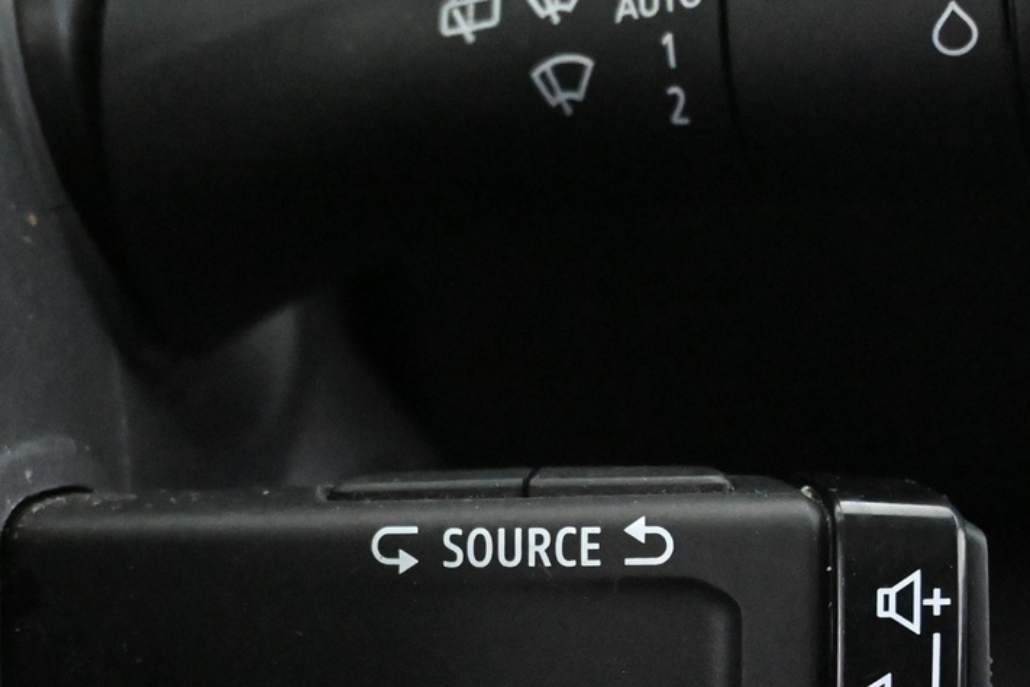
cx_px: 517
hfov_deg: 24.3
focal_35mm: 84
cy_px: 691
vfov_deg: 16.0
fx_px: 2395
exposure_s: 1/40
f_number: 4.2
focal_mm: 24.5
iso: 12800
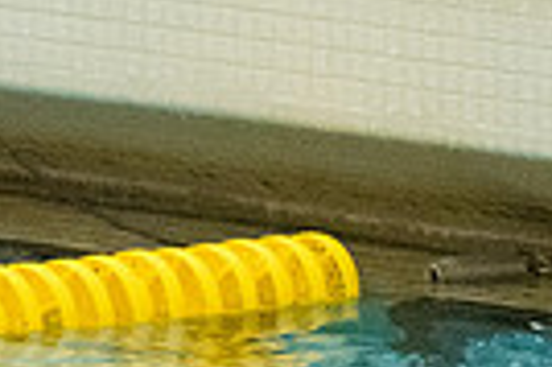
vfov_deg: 1.1
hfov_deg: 1.6
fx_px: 19955
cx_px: 795
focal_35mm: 1303
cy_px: 289
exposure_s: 1/1250
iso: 8000
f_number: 4.5
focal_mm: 200
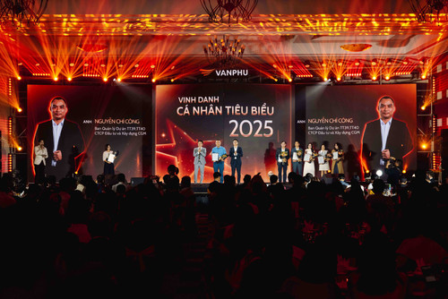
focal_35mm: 52
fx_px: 647
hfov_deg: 38.2
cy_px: 150
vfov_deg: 26.0
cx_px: 224
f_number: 5
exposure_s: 1/100
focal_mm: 52
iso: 1600
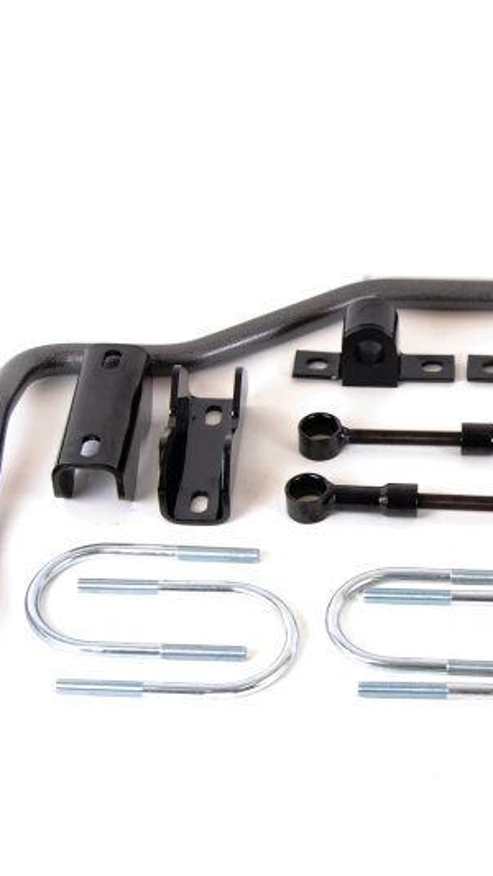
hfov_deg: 14.4
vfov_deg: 25.7
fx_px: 1923
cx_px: 472
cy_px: 438
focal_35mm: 83
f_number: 4.8
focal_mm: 35
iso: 200
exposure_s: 1/60
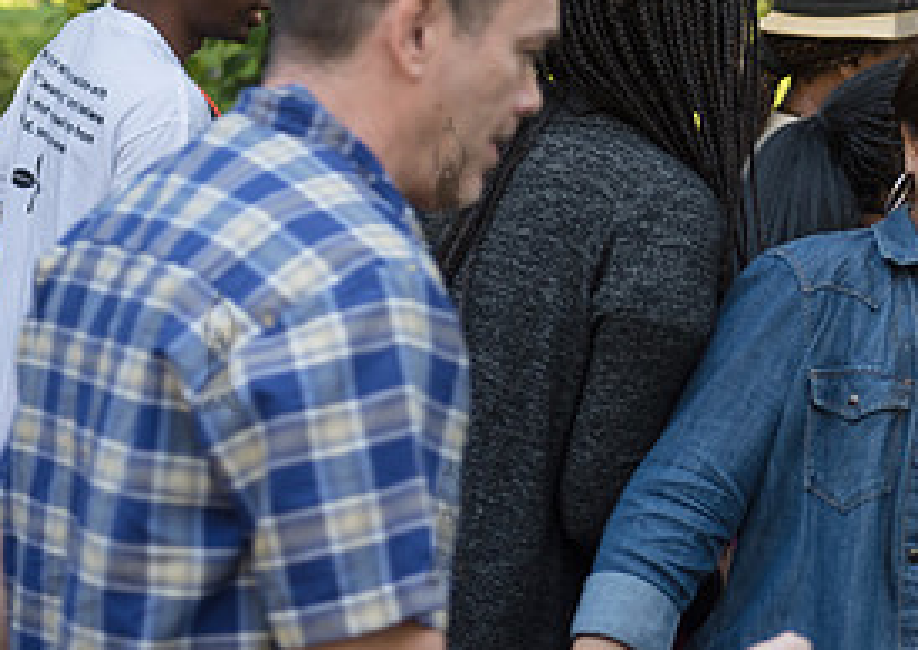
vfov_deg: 10.7
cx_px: 1075
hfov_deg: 14.6
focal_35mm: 134
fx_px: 3483
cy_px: 424
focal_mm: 55
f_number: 3.2
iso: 200
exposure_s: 1/160
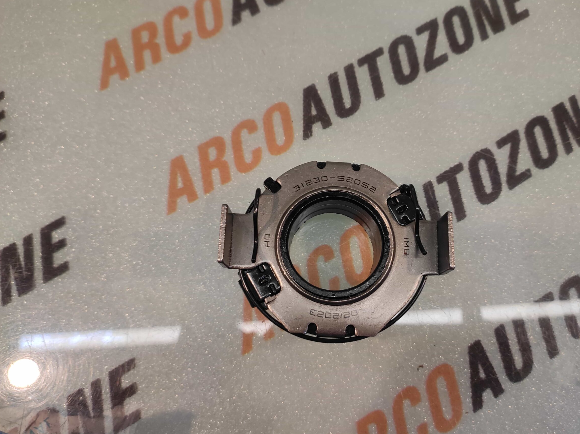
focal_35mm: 19
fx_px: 318
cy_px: 222
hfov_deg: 84.5
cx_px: 318
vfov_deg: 68.6
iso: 97
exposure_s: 1/50
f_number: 1.79
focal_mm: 4.74
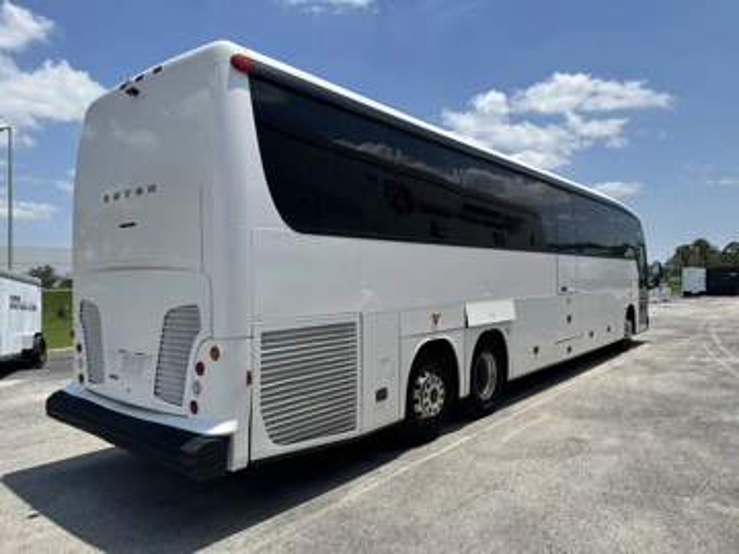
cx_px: 370
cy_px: 277
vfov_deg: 56.8
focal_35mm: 24
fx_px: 512
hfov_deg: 71.6
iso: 80
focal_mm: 6.86
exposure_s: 1/6623
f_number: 1.78
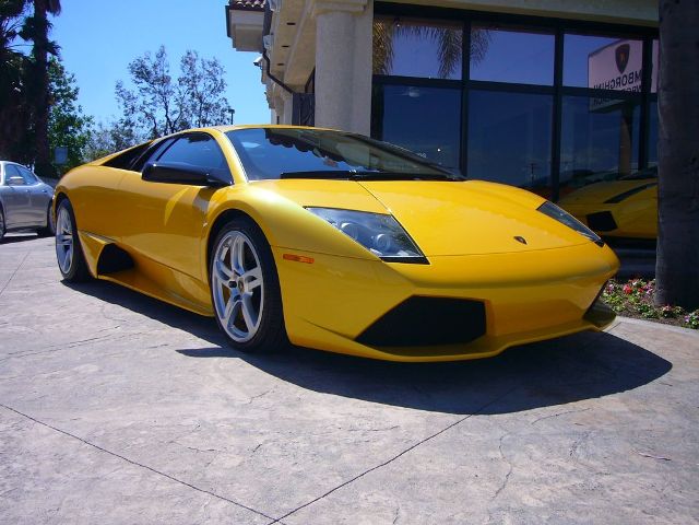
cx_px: 350
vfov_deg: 42.9
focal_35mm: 33
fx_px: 666
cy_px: 262
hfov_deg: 55.4
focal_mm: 5.4
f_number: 6.3
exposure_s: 1/400
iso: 80
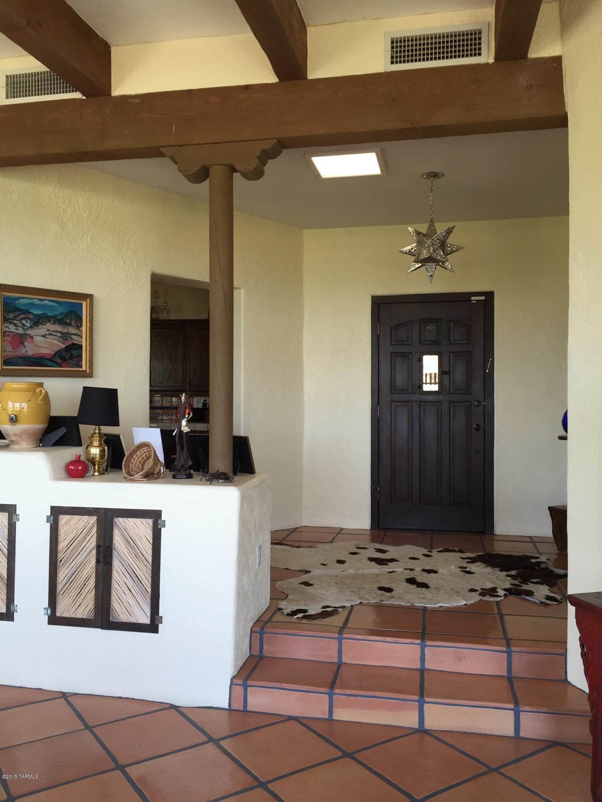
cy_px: 401
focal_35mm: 29
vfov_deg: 61.7
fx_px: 672
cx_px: 301
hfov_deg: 48.2
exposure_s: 1/60
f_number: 2.2
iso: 32
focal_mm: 4.15
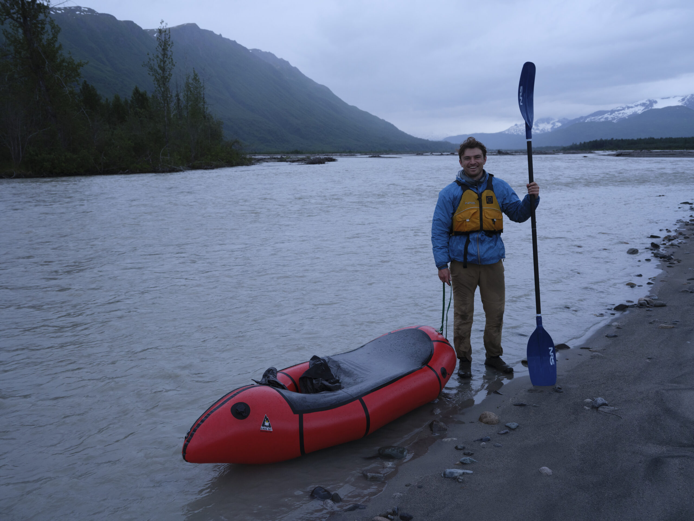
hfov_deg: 61.7
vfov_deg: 48.2
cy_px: 260
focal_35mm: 29
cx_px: 347
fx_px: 581
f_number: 6.4
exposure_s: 1/80
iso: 2500
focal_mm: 36.9
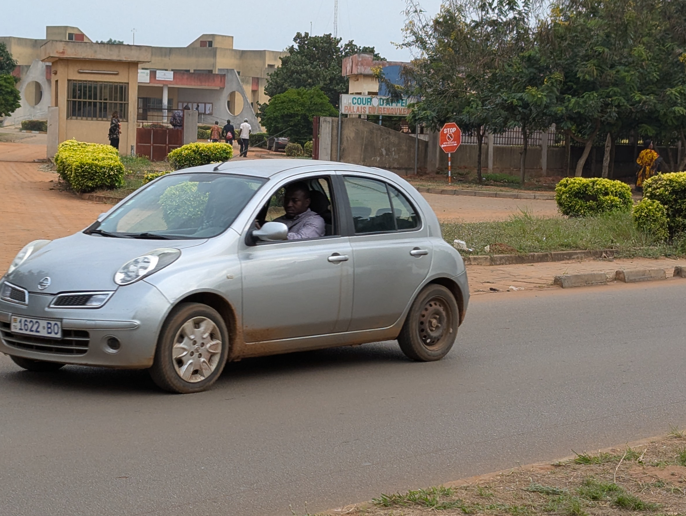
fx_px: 1647
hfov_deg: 23.5
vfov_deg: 17.8
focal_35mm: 83
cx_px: 372
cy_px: 220
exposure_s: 1/808
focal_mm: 6.81
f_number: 1.85
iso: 46
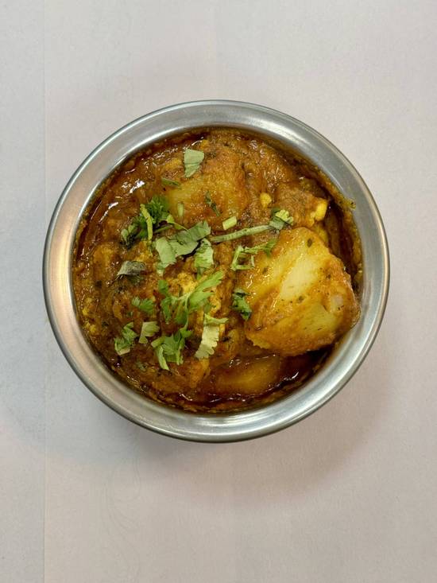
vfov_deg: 39.7
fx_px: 808
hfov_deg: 30.3
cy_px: 292
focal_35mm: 48
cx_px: 218
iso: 64
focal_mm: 6.76
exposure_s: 1/60
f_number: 1.78
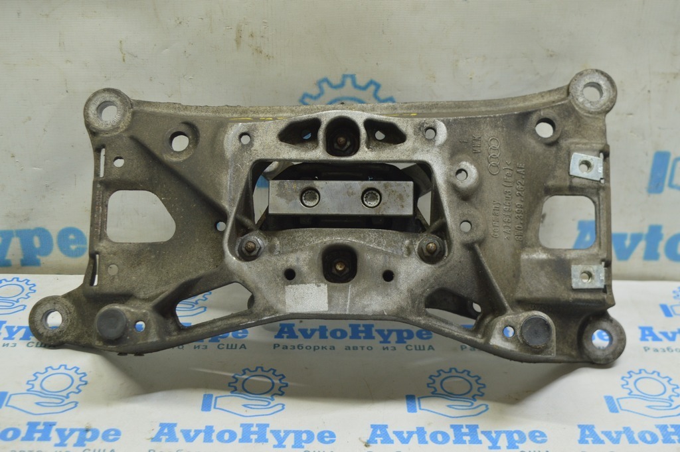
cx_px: 340
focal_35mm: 51
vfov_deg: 26.4
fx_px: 963
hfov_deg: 38.9
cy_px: 226
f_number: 5.6
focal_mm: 34
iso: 400
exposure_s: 1/20
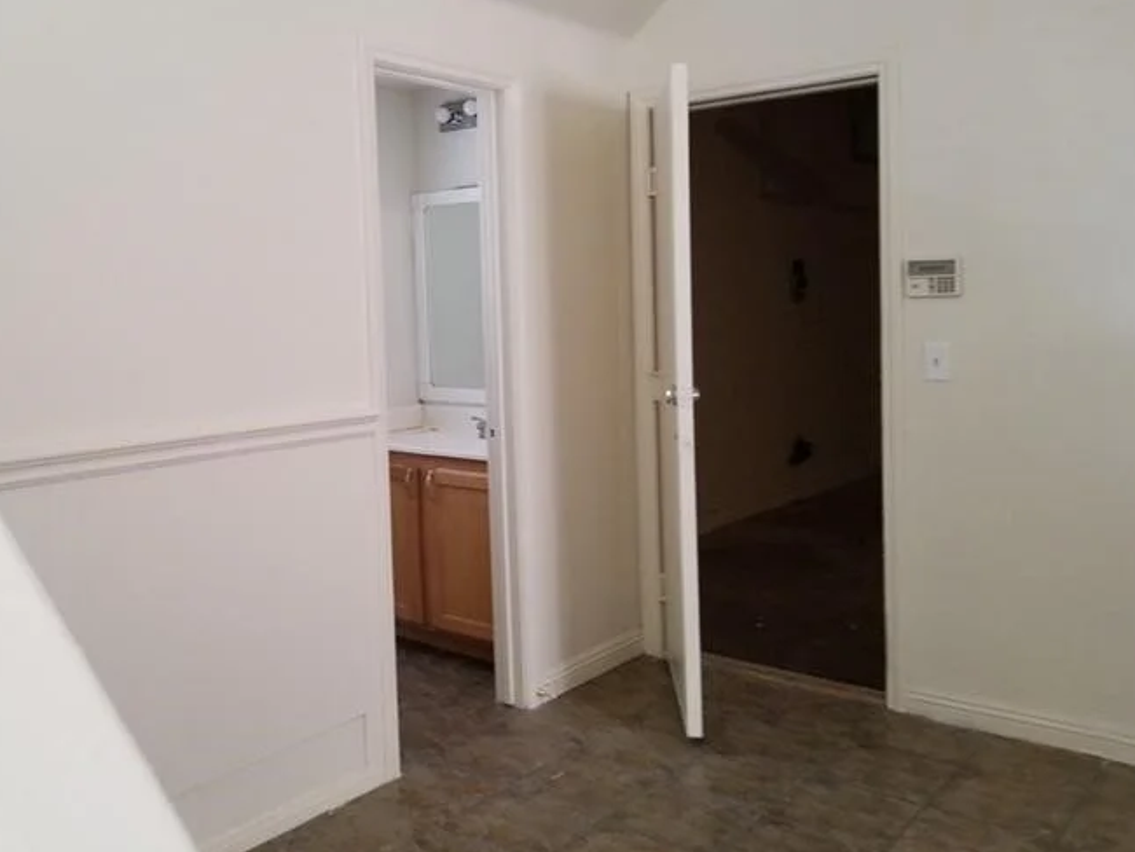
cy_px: 405
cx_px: 463
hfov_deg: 56.4
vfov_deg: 44.2
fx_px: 1050
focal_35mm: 32
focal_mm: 4.25
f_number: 1.7
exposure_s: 1/120
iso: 320
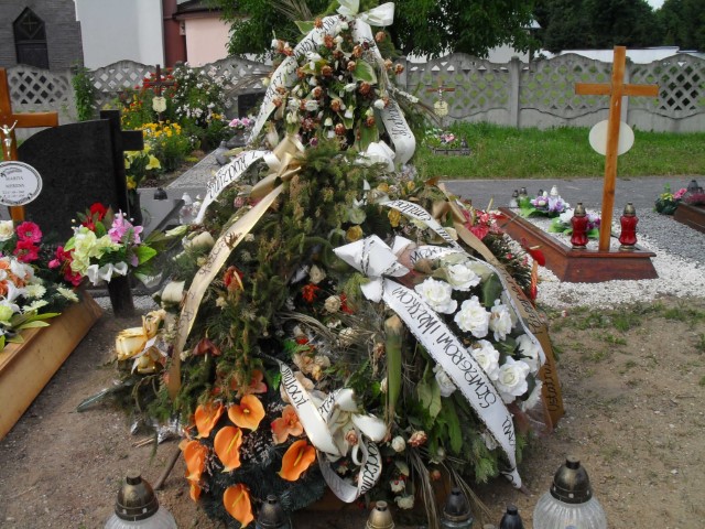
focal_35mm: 35
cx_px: 352
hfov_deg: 52.6
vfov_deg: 40.7
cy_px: 264
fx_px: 713
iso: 100
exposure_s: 1/125
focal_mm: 6.3
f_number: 8.4
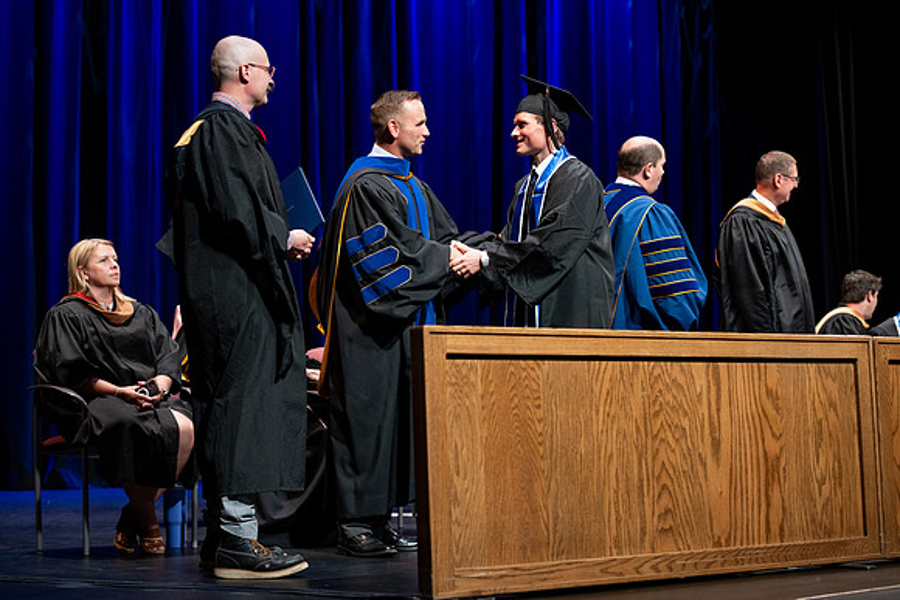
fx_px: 1750
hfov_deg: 28.8
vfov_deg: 19.5
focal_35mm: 70
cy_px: 300
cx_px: 450
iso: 640
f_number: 2.8
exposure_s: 1/250
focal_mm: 70
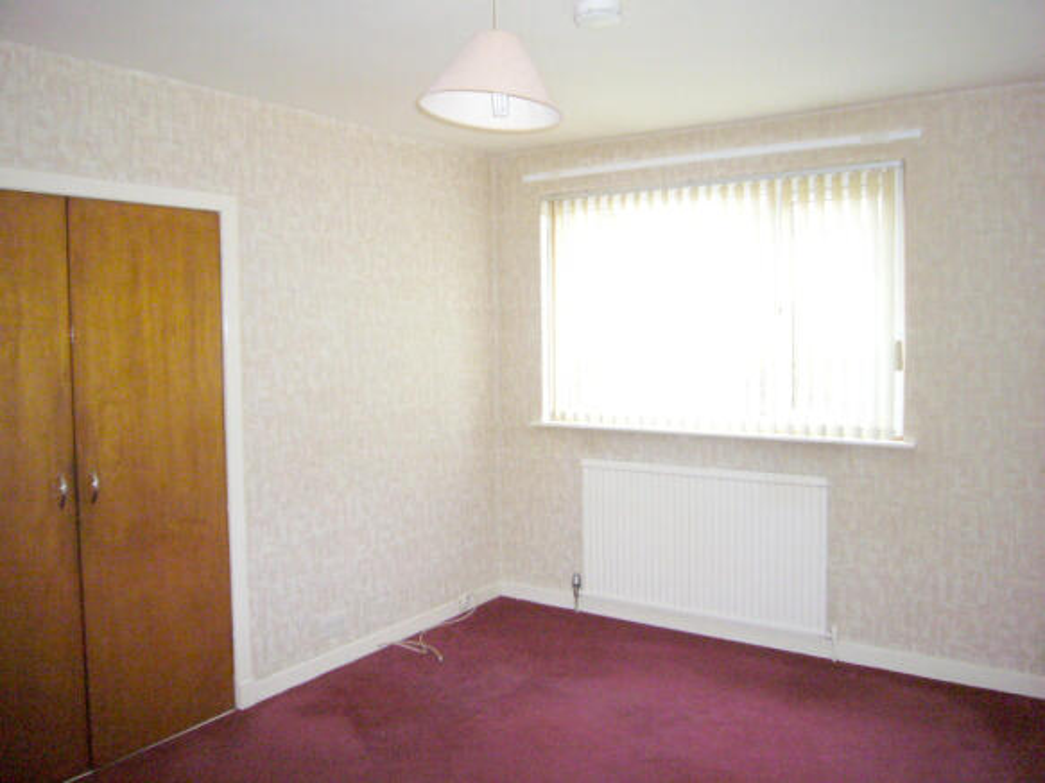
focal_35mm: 28
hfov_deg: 63.5
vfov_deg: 49.7
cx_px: 522
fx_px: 845
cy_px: 392
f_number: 2.8
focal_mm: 4.6
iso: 320
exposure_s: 1/30
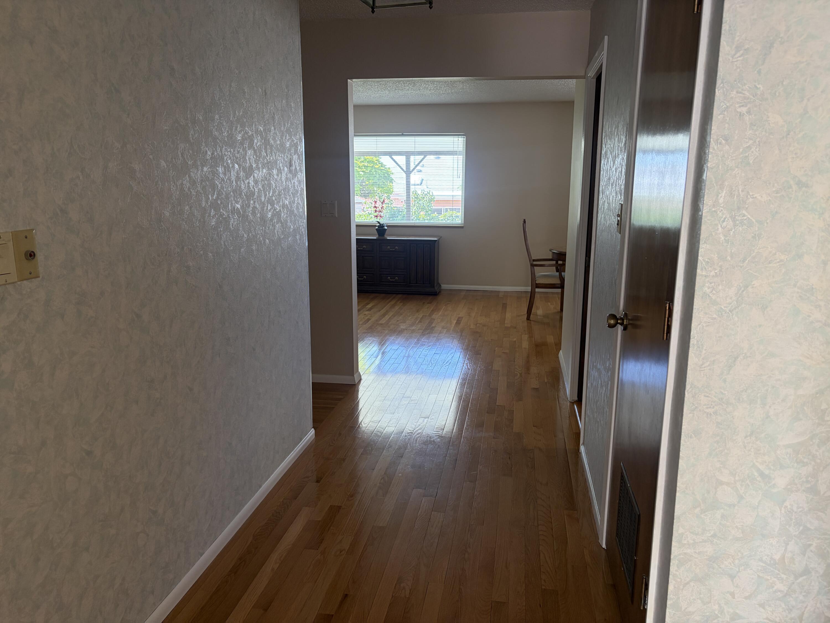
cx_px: 415
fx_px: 623
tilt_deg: -11.4
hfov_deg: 67.3
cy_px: 312
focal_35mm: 26
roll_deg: +0.6
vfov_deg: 53.1
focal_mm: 5.96
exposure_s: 1/114
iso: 125
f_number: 1.6
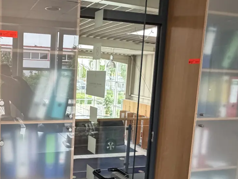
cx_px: 54
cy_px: 98
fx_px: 254
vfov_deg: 38.6
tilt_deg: -4.8
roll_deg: -2.4
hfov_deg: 47.8
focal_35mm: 37
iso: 320
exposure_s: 1/114
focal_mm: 2.22
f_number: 2.2
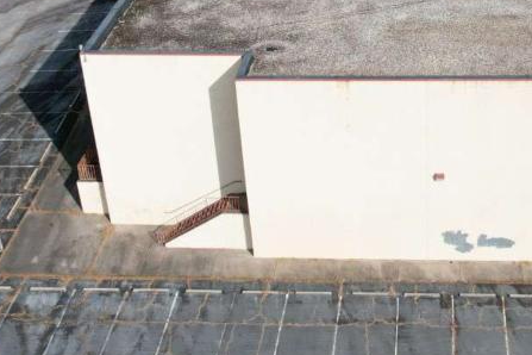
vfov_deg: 21.8
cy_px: -30
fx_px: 872
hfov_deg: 32.9
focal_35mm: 59
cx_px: 430
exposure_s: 1/5000
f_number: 2.8
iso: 200
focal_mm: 8.38
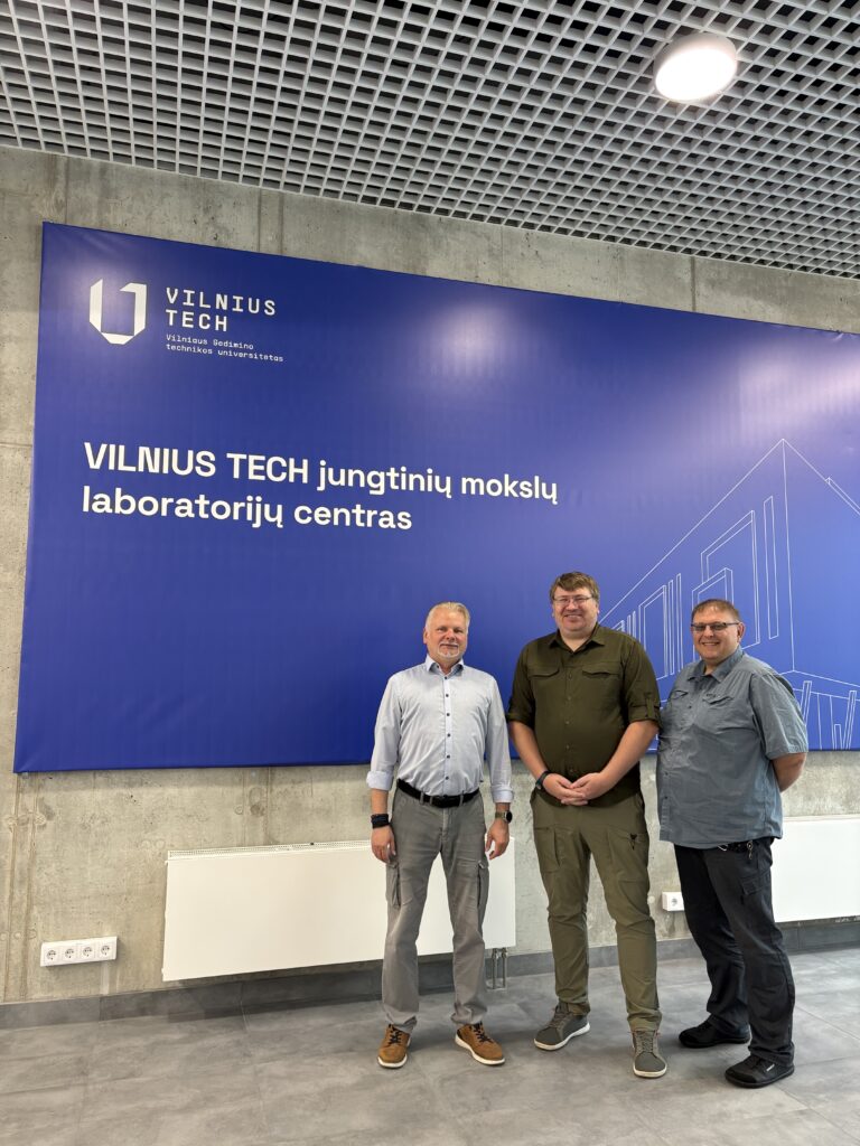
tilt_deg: +7.0
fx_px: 861
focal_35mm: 26
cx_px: 430
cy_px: 573
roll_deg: -0.1
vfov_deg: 67.3
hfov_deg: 53.1
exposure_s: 1/50
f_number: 1.6
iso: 125
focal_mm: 5.96
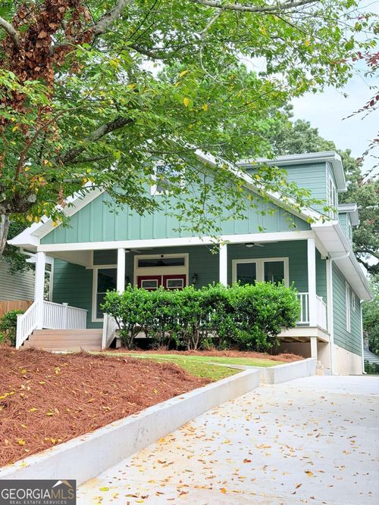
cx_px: 190
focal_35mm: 48
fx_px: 701
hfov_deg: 30.3
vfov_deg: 39.7
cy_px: 252
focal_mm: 6.76
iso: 100
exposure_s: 1/2577
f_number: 1.78
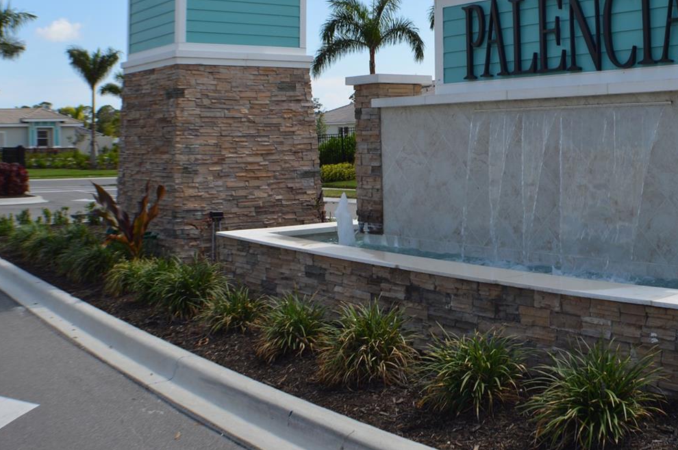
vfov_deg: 21.3
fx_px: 1185
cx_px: 512
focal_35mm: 63
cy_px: 89
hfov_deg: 31.3
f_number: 8
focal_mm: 26
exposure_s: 1/250
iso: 100
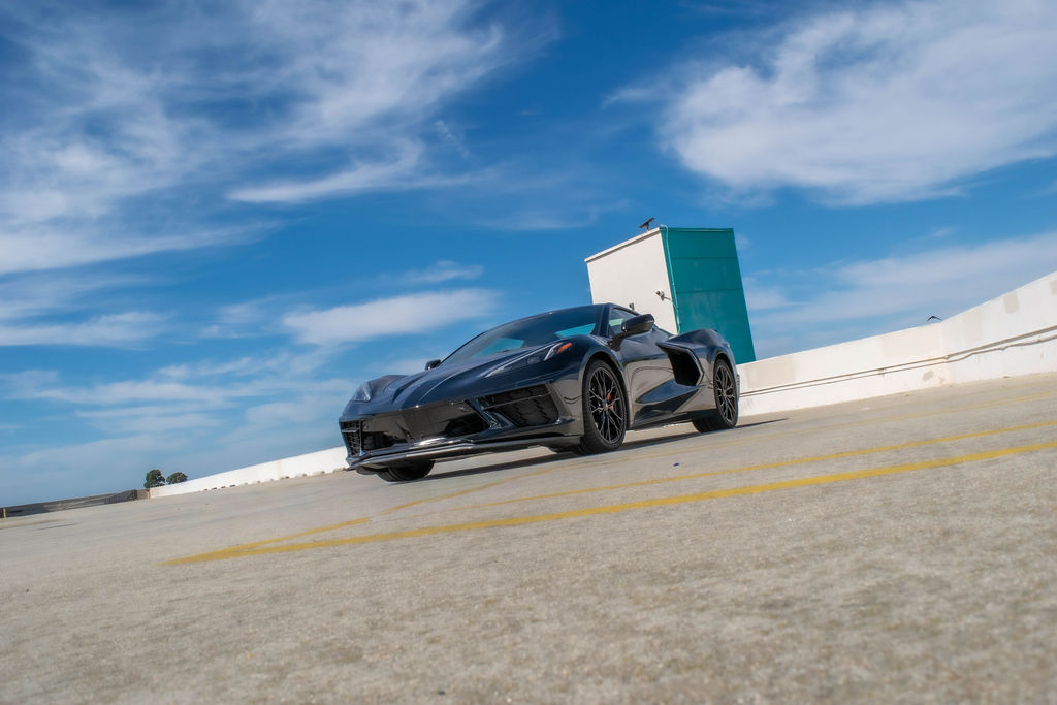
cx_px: 528
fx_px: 881
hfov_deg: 61.9
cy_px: 352
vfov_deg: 43.6
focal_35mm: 30
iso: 200
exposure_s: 1/640
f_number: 11
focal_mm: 20
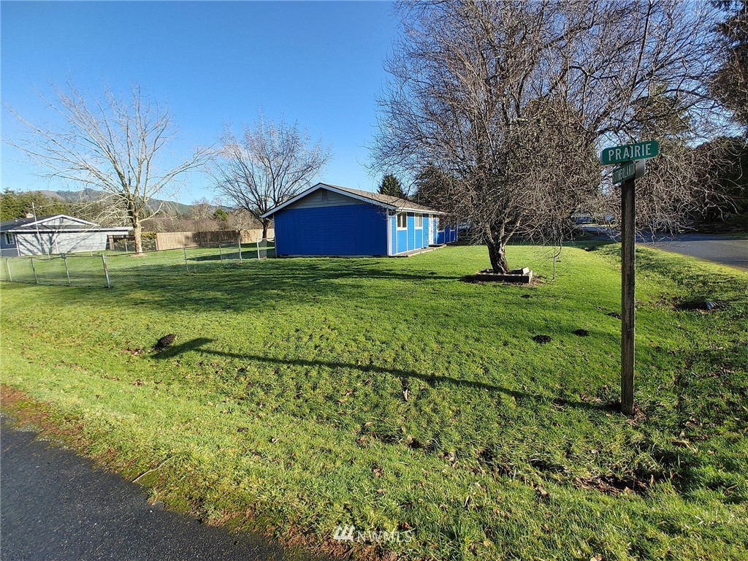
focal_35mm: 15
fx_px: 324
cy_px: 280
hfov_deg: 98.2
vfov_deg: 81.7
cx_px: 374
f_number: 1.9
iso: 50
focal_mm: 1.78
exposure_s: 1/415
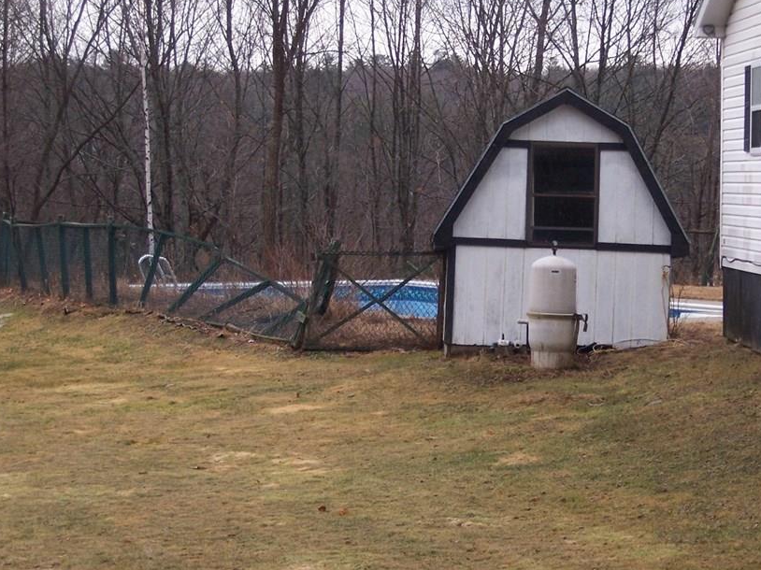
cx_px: 459
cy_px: 242
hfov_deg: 17.6
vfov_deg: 13.2
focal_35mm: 112
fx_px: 2461
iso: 140
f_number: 4.8
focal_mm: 14.8
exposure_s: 1/125
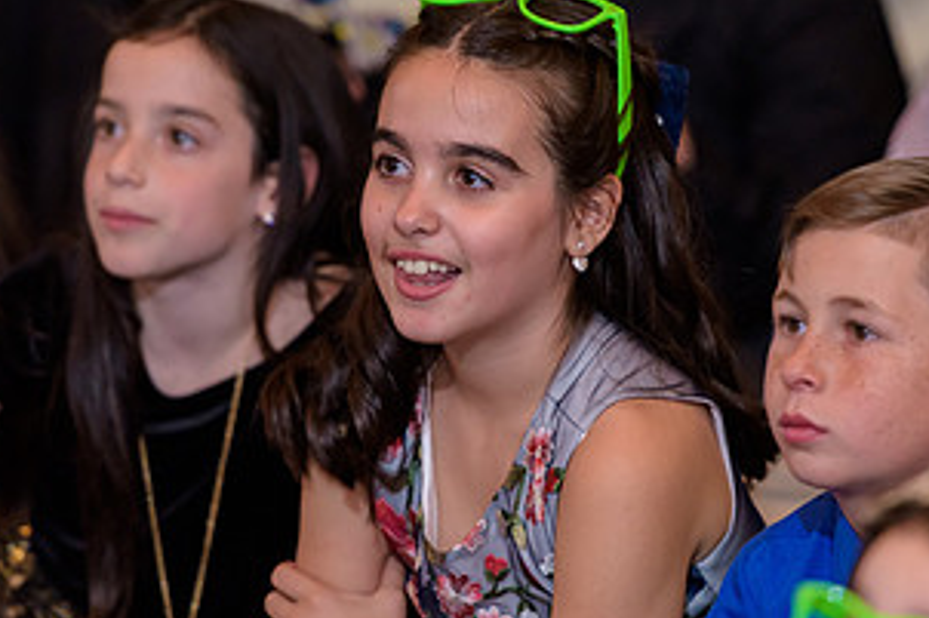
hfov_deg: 5.6
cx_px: 477
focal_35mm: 365
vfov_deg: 3.8
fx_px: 9413
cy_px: 241
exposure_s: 1/125
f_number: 3.2
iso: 1600
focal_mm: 190
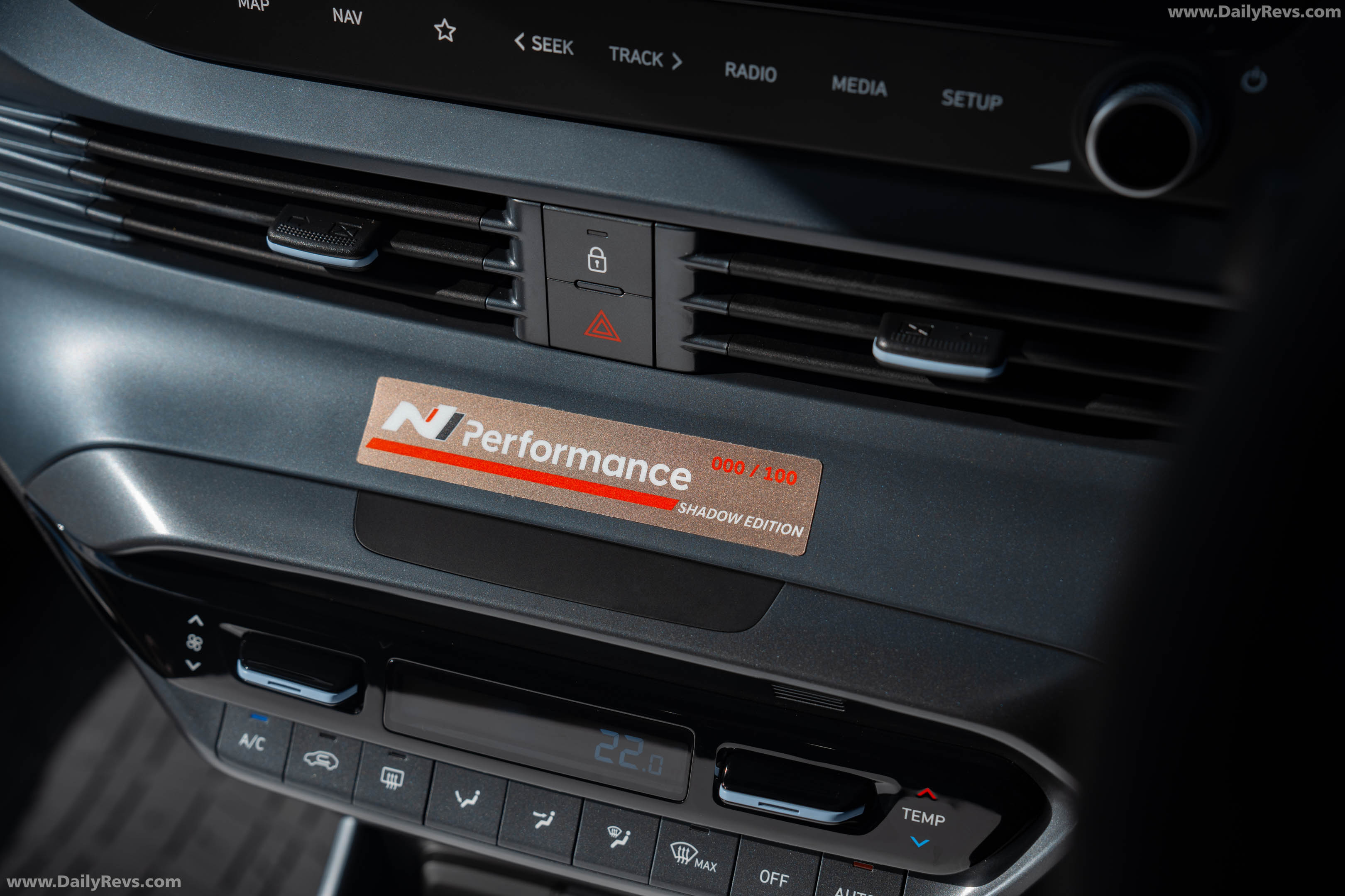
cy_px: 448
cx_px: 672
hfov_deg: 42.7
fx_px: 1718
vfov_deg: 29.2
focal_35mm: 46
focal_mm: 46
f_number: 5
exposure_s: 1/200
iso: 100
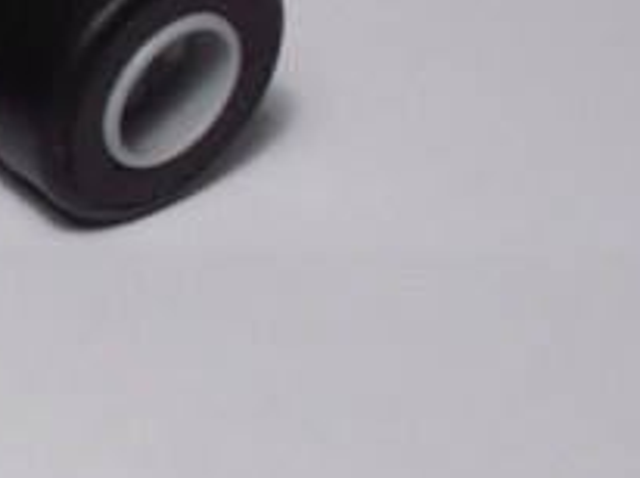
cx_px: -537
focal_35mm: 162
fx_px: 2992
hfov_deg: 11.3
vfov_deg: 9.1
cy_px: 101
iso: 80
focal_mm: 6.61
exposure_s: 1/80
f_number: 3.9
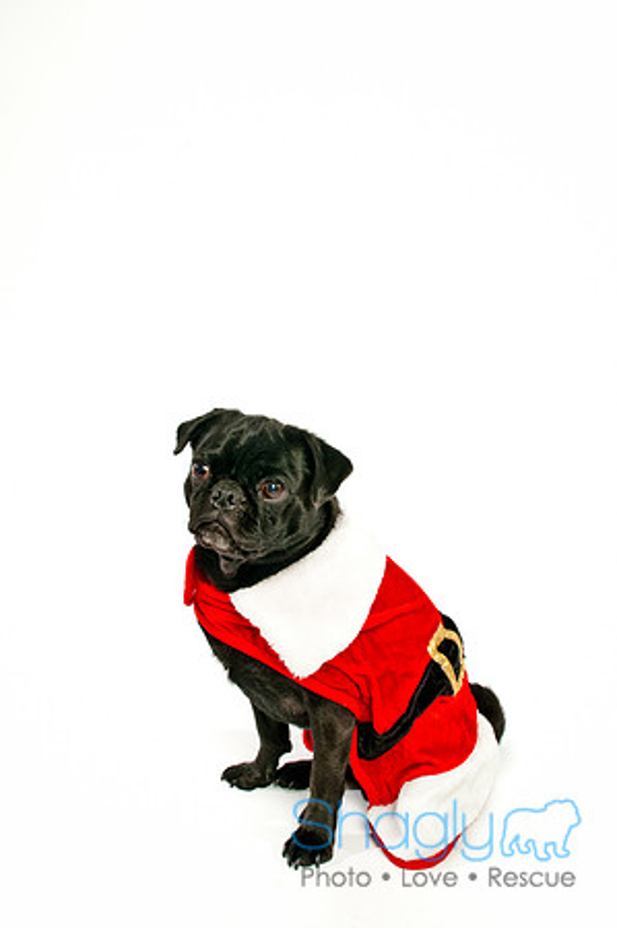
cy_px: 464
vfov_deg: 42.4
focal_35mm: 46
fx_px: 1198
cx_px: 308
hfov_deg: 28.9
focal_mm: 31
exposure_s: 1/250
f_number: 14
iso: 200
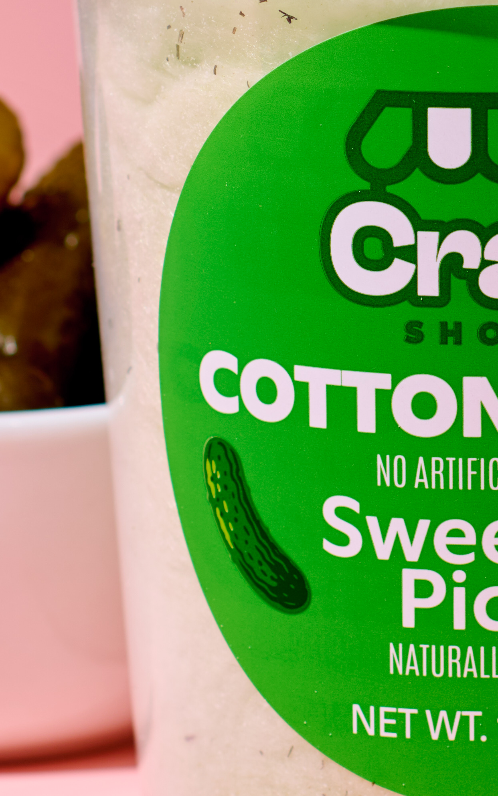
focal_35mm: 360
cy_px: 41
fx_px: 7817
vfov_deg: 5.8
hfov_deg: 3.6
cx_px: 413
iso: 64
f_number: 5
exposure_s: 1/125
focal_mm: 85
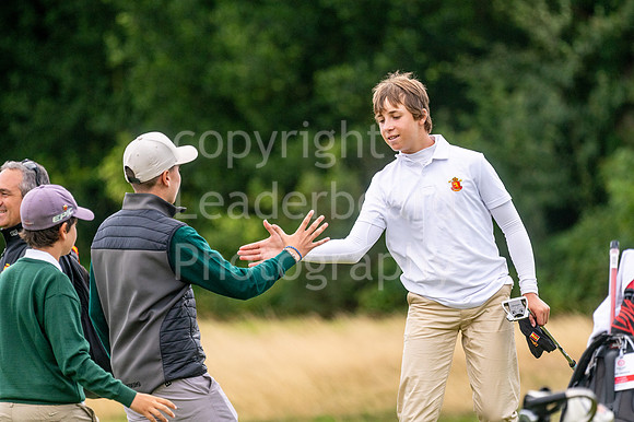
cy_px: 211
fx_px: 7920
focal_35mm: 450
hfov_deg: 4.6
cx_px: 317
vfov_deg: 3.1
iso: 320
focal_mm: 300
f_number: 4
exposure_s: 1/2000
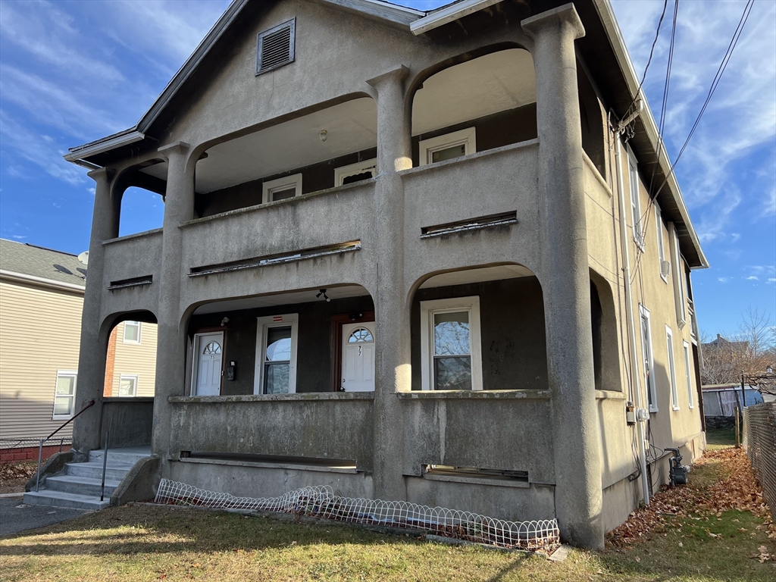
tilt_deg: +10.3
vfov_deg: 53.1
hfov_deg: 67.3
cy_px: 291
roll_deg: +0.2
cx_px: 388
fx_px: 583
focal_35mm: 26
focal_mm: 5.7
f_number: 1.5
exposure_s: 1/1224
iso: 50
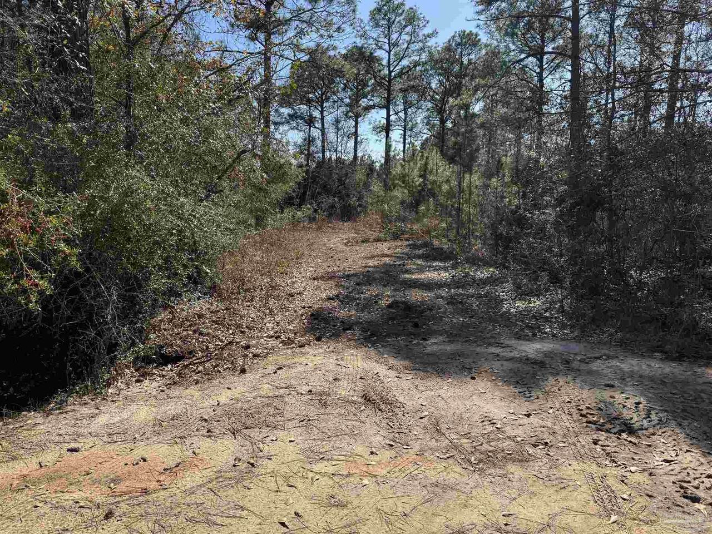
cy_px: 267
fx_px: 494
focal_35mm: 24
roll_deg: +0.0
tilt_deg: -8.7
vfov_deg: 56.8
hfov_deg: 71.6
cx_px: 356
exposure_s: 1/2833
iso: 80
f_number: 1.78
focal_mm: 6.76
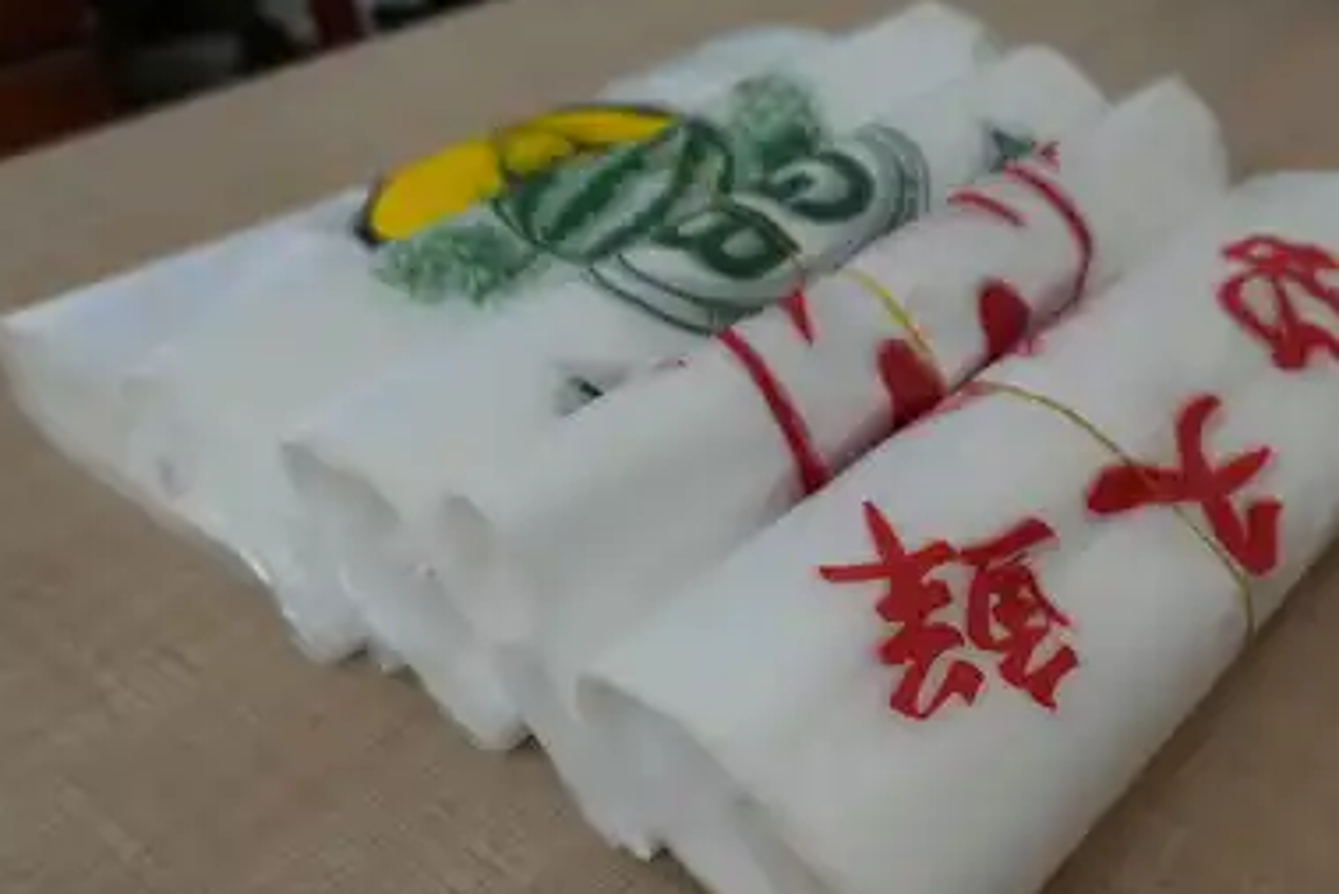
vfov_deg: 34.7
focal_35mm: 38
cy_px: 608
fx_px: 1414
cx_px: 848
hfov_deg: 50.1
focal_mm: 16
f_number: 3.5
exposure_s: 1/160
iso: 1250
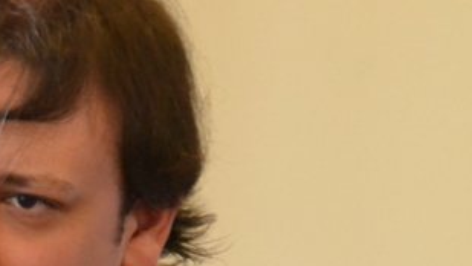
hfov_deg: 2.1
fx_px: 13020
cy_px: 388
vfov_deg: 1.2
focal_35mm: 1040
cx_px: 35
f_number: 6.3
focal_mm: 200
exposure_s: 1/125
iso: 3200
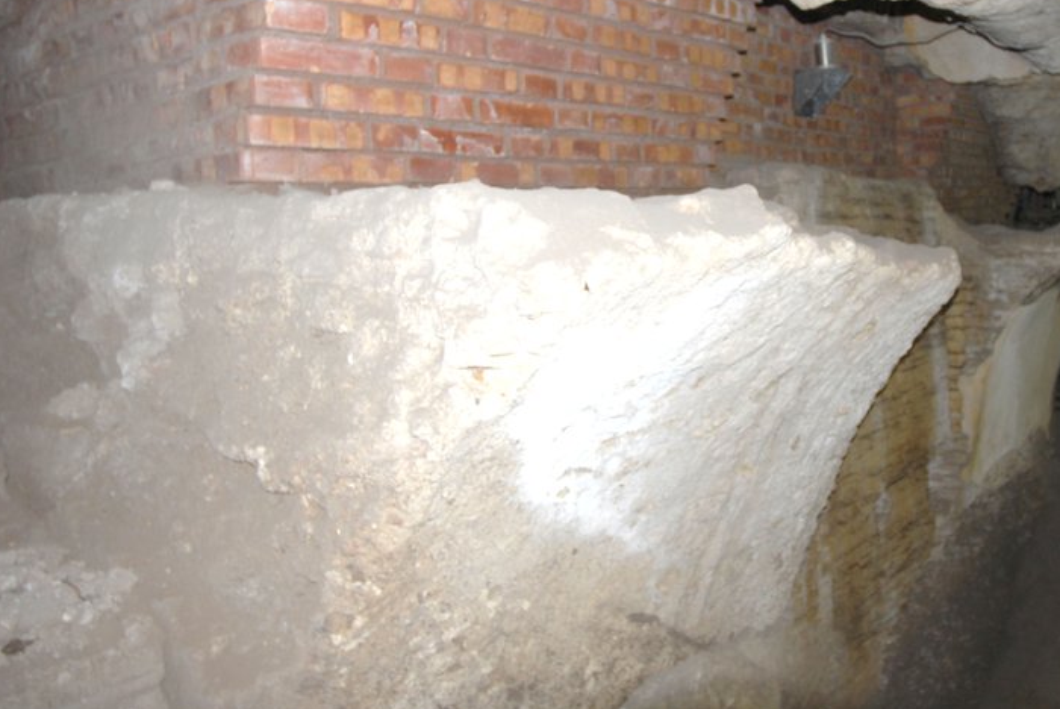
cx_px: 740
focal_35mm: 30
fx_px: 884
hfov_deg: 59.8
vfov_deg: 43.3
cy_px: 266
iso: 200
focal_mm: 14
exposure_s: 1/60
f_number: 3.5
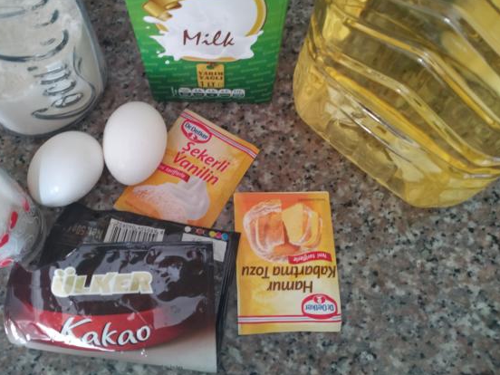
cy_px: 157
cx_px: 215
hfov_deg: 59.7
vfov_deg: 46.6
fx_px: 433
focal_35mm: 30
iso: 400
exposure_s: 1/20
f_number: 1.9
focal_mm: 3.94
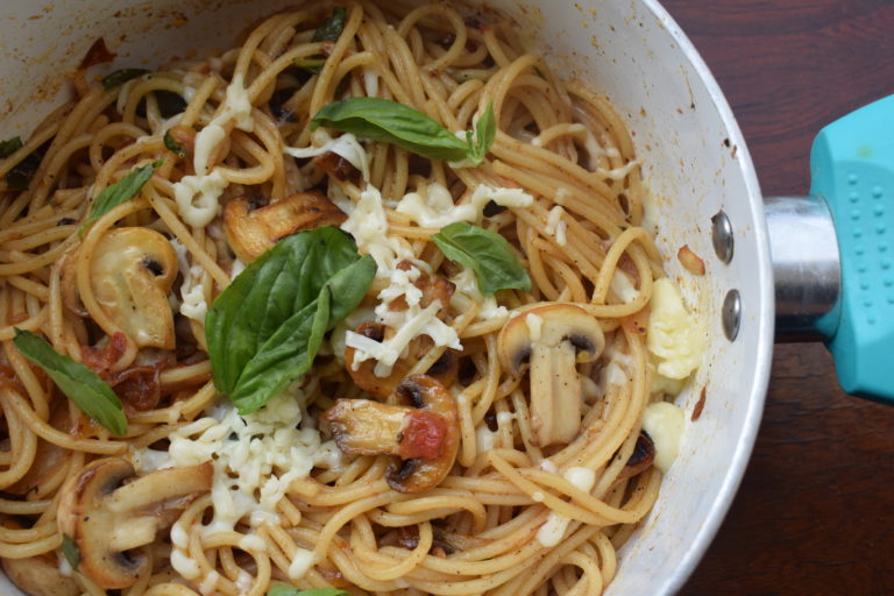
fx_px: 1006
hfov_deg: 47.9
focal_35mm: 40
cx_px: 447
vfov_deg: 33.0
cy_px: 298
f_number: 8
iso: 280
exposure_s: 1/250
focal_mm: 27
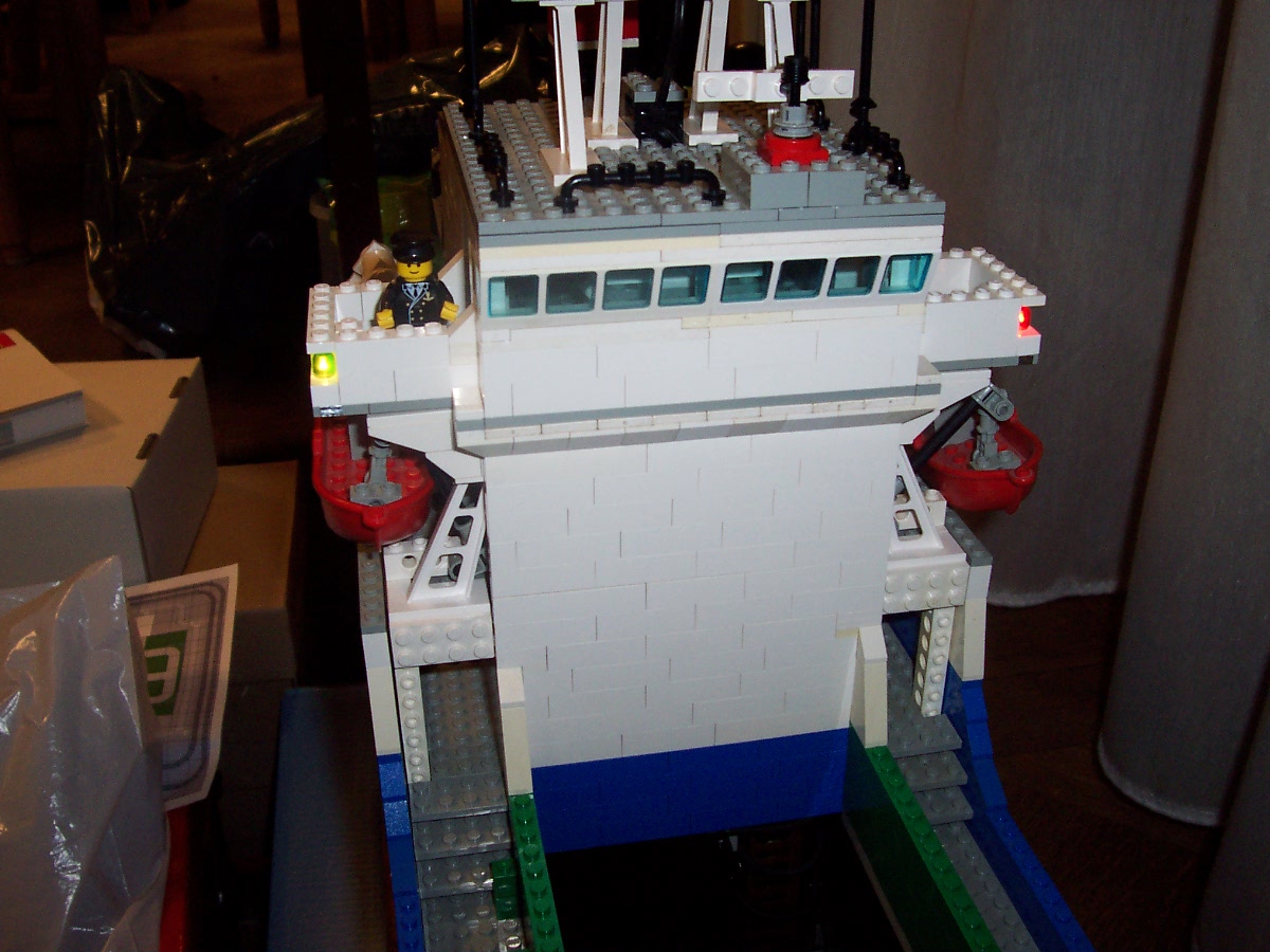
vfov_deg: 38.7
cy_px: 476
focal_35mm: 37
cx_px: 635
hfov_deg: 50.1
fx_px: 1357
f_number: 2.8
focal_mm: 5.6
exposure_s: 1/60
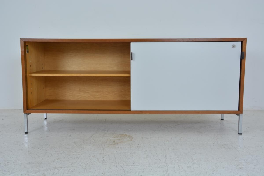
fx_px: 286
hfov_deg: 49.6
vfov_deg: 34.2
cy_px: 88
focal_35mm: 39
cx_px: 132
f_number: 10
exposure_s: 1/40
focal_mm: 26
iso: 320
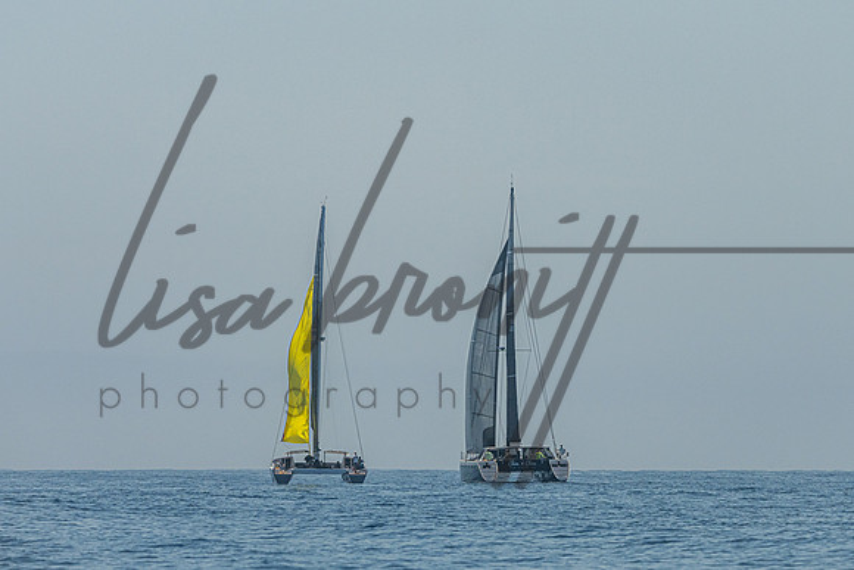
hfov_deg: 7.5
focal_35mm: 274
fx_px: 6503
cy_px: 194
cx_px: 460
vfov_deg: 5.0
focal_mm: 200
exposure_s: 1/8000
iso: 400
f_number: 7.1
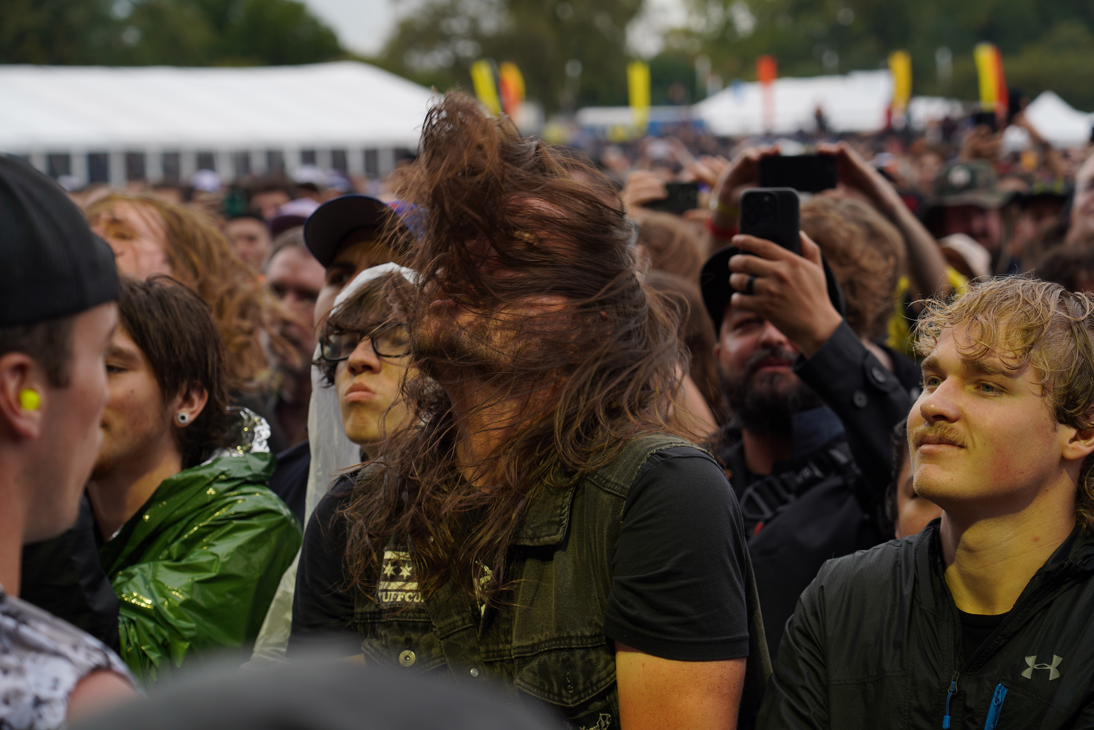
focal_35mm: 105
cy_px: 365
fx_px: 3191
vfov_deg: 13.0
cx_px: 547
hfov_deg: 19.5
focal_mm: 105
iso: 100
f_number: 5.6
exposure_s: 1/250
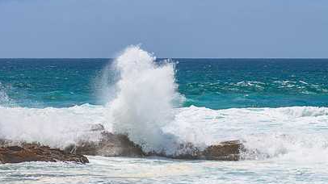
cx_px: 167
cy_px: 161
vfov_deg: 7.1
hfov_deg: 12.6
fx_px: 1487
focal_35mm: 171
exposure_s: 1/500
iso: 200
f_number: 14
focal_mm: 98
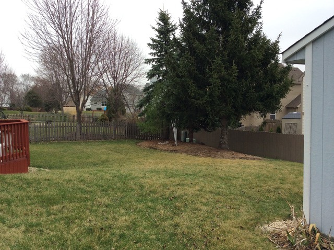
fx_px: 318
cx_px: 167
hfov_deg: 55.4
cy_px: 125
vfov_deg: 42.8
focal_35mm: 33
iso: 32
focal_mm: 3.3
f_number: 2.4
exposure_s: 1/266
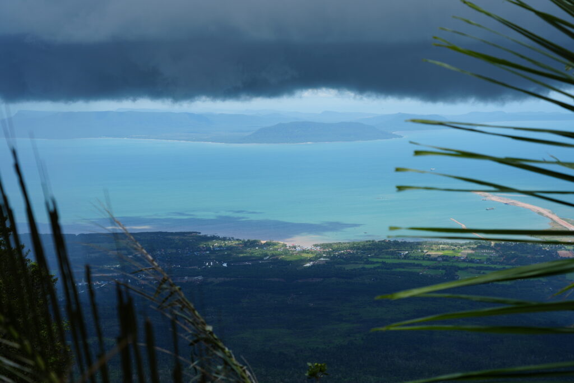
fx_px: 973
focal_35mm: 61
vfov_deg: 22.3
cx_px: 287
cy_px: 192
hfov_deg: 32.9
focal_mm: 61
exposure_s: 1/640
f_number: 5
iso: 100
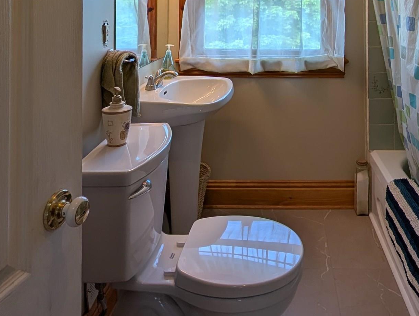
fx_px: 364
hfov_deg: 58.4
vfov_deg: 41.0
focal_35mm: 30
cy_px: 1
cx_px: 283
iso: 49
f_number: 1.7
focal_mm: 2.02
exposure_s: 1/128
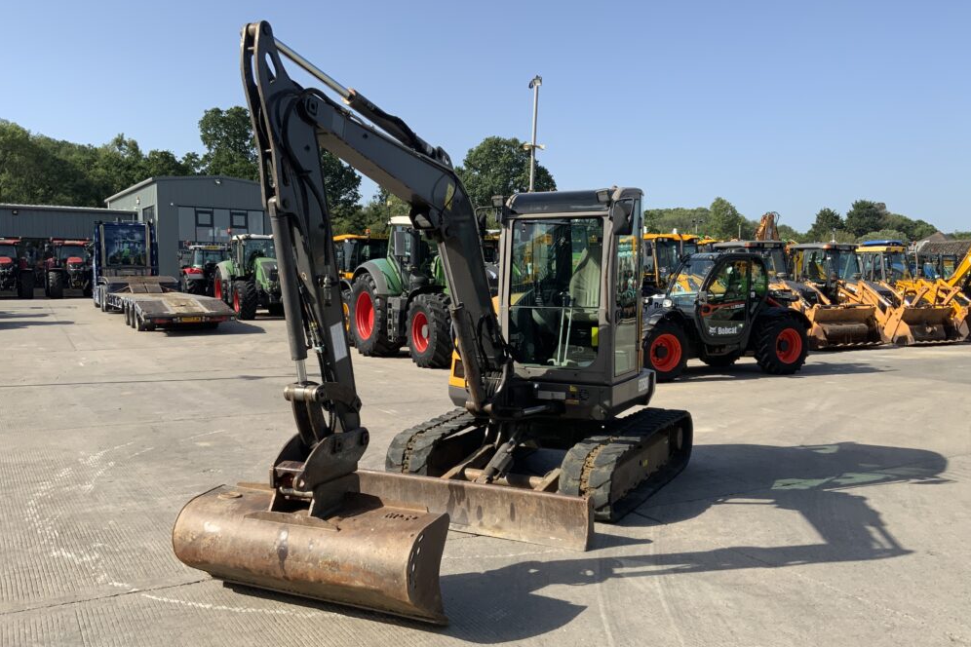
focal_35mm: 31
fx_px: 836
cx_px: 495
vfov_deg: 42.3
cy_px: 335
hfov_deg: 60.3
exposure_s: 1/1490
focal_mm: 3
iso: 16
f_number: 1.8
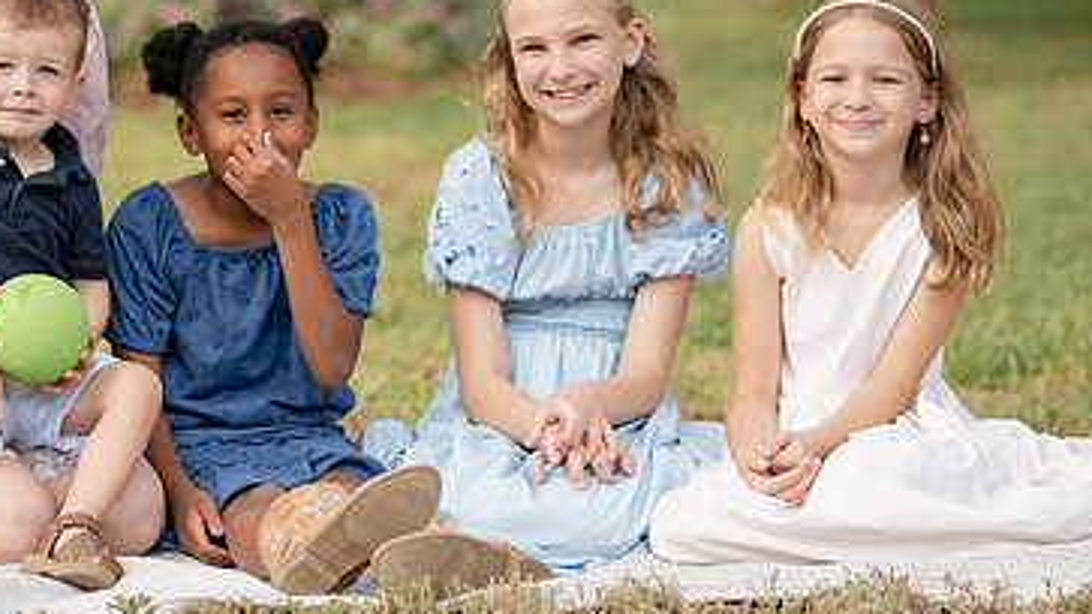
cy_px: 164
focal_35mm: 147
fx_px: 4256
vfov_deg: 8.2
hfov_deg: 14.6
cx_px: 321
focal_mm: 85
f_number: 2.2
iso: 320
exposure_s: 1/3200
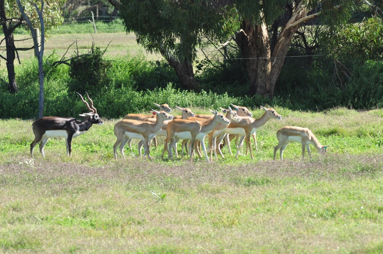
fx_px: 3346
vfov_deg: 4.4
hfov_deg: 6.6
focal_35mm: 315
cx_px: 192
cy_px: 127
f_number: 10
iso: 360
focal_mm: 210
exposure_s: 1/250
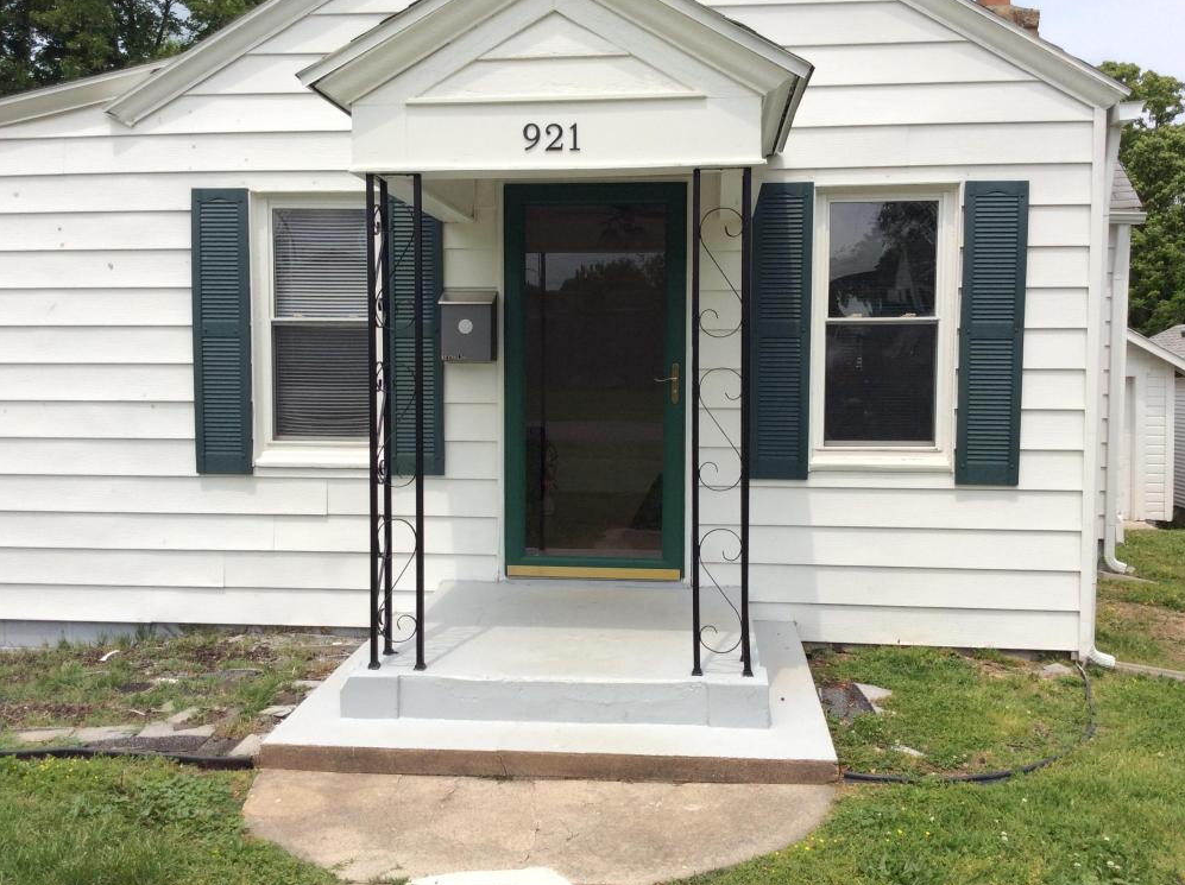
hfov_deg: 55.4
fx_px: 1128
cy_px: 432
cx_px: 609
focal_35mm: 33
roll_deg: -0.2
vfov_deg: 42.9
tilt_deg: -4.4
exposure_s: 1/1634
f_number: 2.4
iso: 32
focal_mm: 3.3
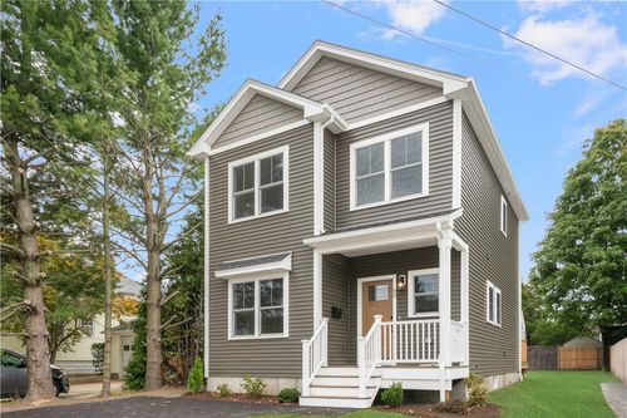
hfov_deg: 77.3
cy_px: 209
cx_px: 314
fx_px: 392
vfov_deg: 56.1
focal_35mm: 22
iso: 400
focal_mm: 15
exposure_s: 1/80
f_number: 14
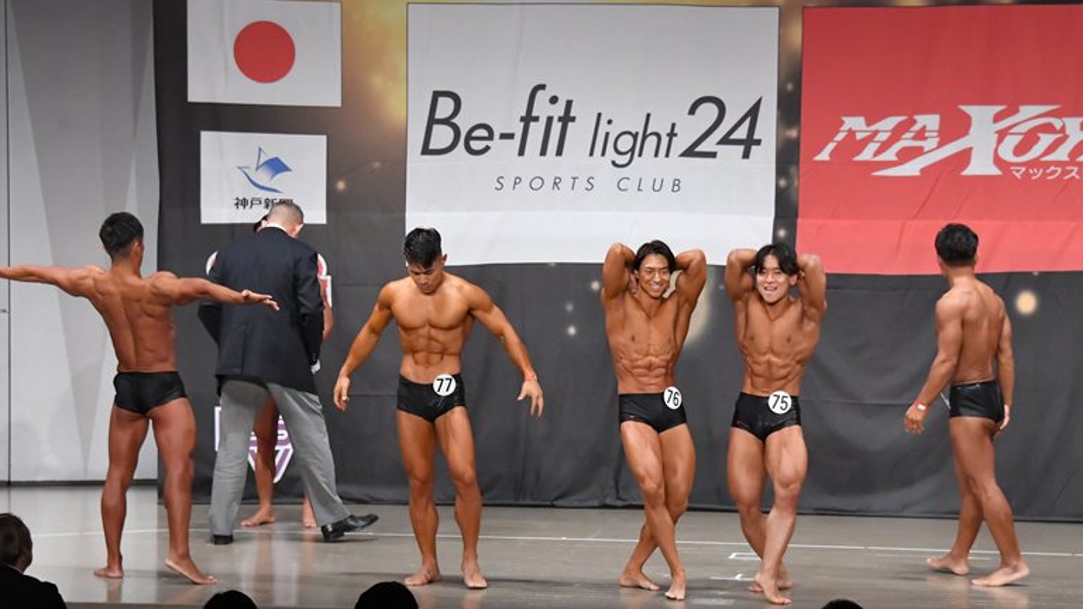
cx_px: 539
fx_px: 3733
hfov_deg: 16.5
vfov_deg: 9.3
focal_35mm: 130
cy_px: 358
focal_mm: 82
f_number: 5.6
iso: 6400
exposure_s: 1/400
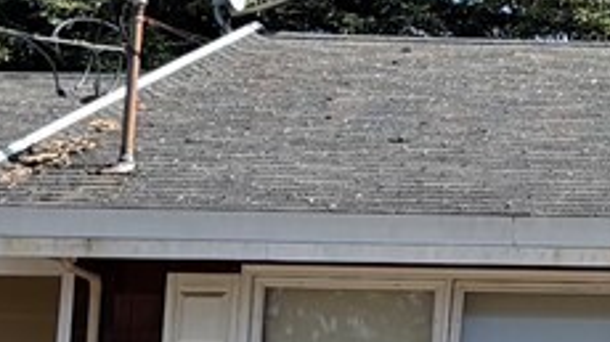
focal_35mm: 197
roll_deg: -1.5
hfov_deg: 10.0
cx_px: 1305
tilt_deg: +8.8
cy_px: 48
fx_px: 3184
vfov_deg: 6.1
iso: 50
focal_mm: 5.96
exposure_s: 1/1616
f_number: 1.6
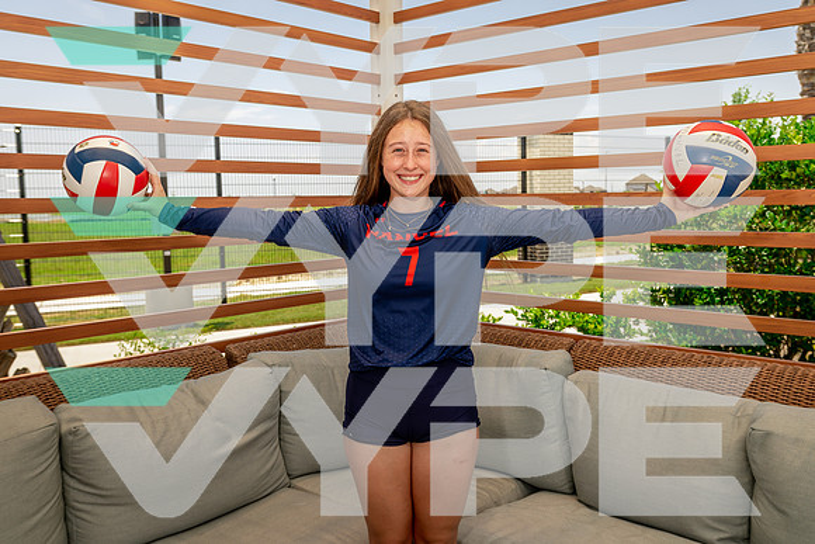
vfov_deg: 41.1
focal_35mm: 32
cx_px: 408
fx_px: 725
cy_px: 272
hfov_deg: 58.7
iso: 100
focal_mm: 32
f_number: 5.6
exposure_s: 1/125
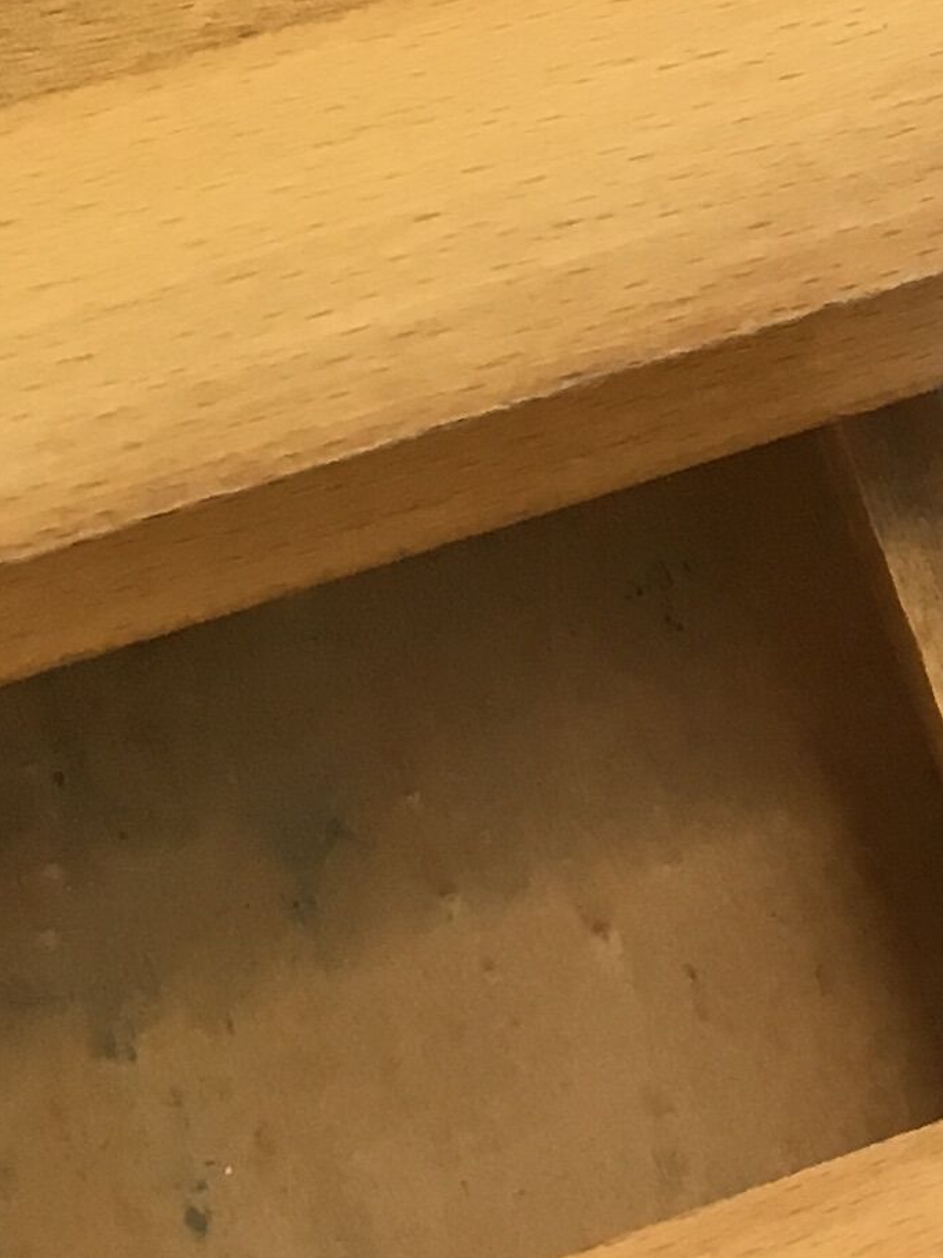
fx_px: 4651
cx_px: 1945
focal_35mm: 128
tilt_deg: -60.5
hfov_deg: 10.5
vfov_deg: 15.3
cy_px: 278
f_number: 2.2
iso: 32
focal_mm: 4.15
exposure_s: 1/33
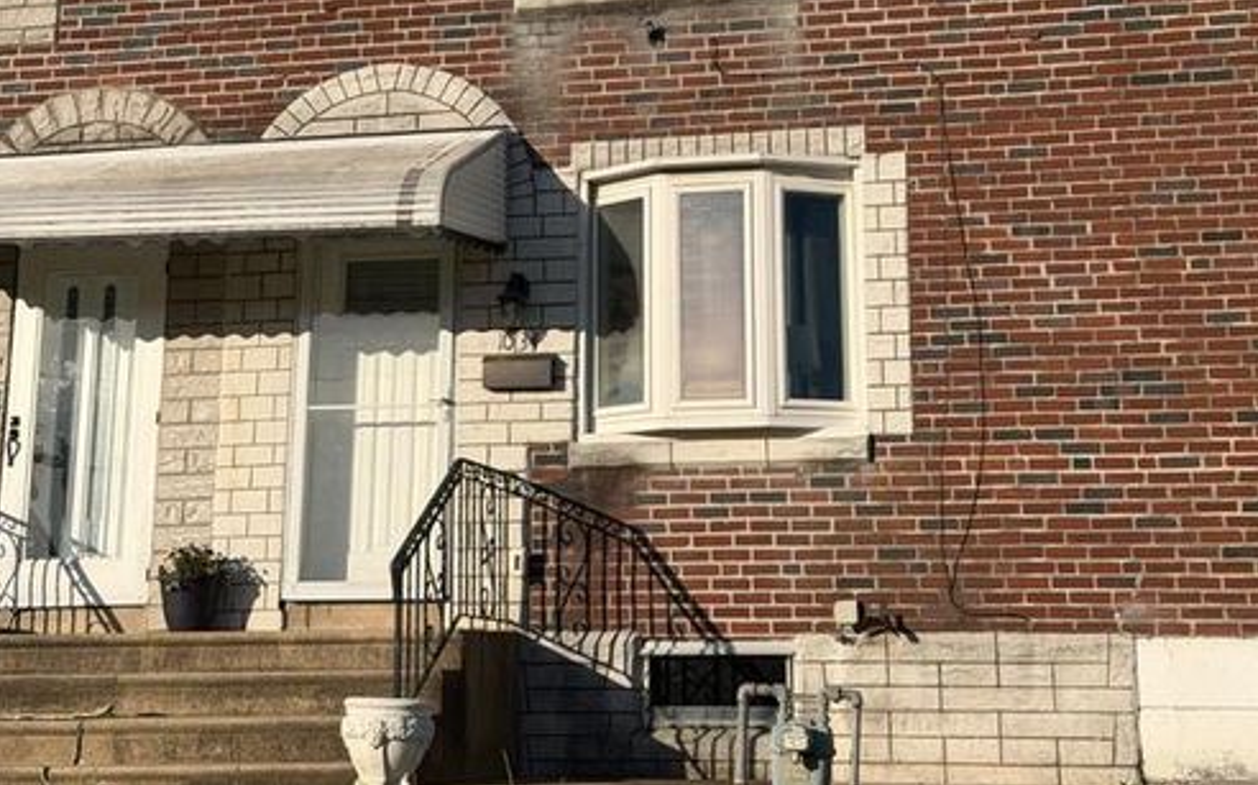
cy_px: 88
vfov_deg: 18.6
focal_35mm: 69
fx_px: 2365
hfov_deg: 29.8
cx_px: 634
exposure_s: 1/7143
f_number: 1.78
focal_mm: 6.76
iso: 64
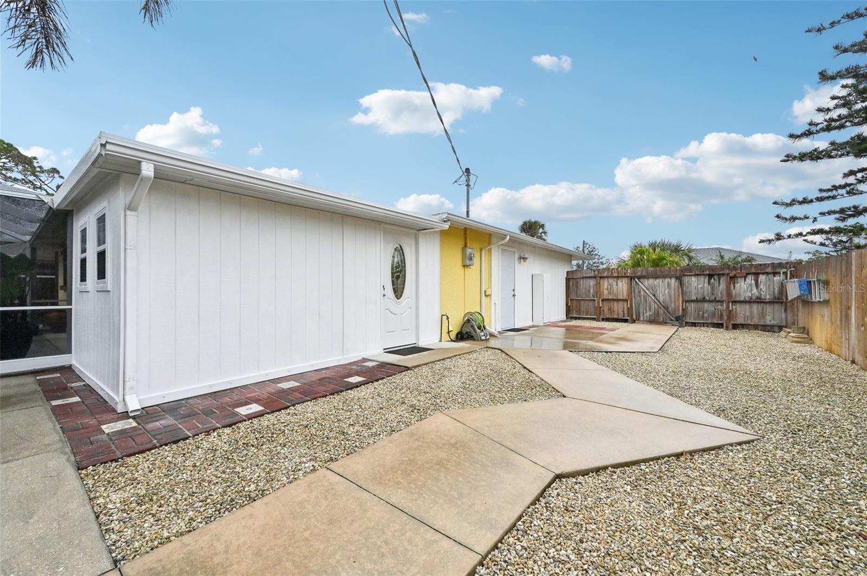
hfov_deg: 104.3
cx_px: 434
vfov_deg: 81.1
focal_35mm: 14
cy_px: 288
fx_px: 337
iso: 400
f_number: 8
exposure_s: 1/1000
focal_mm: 14
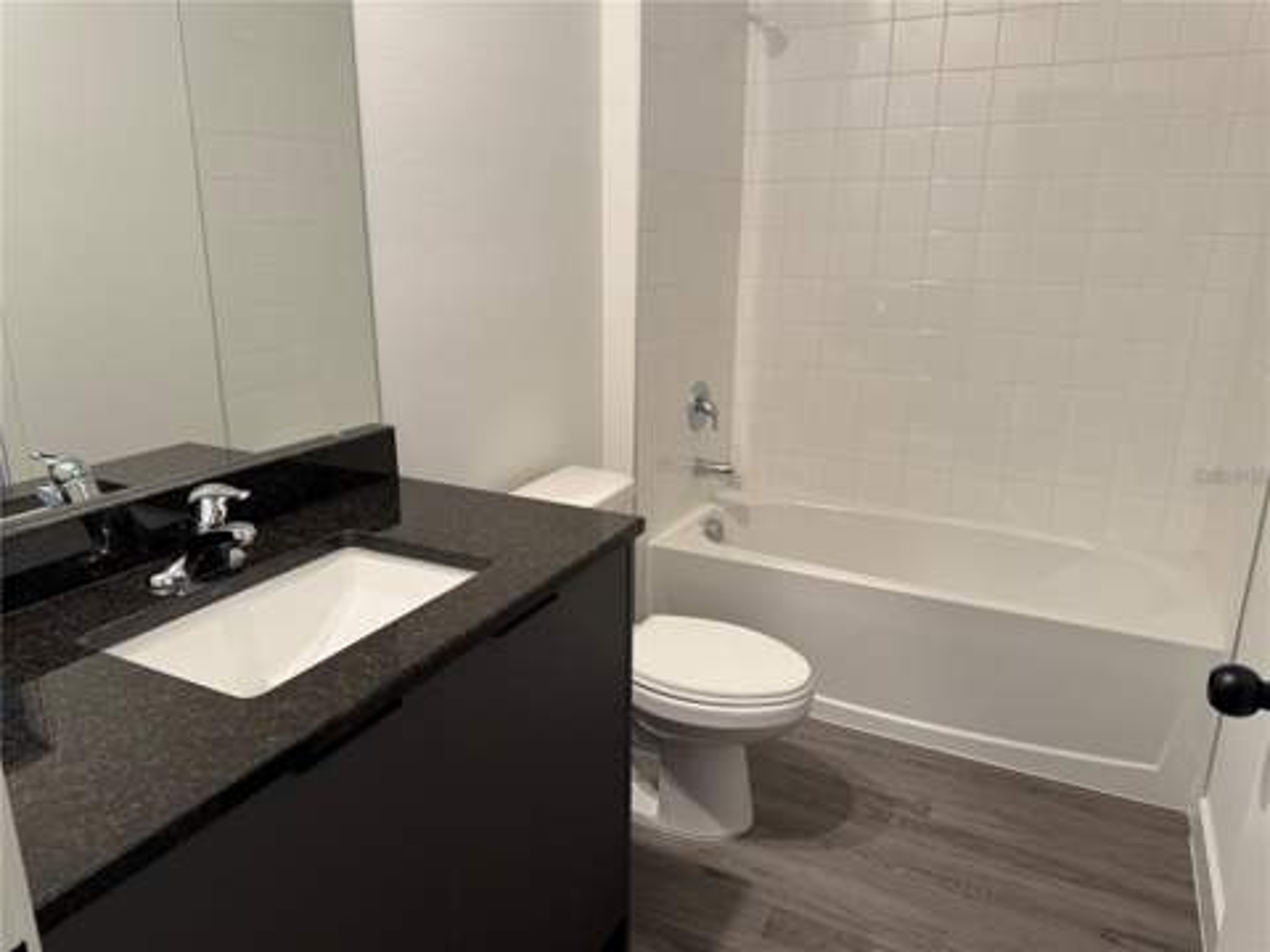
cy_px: 476
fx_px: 881
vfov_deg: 56.8
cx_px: 635
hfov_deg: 71.6
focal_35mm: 24
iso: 160
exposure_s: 1/60
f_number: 1.78
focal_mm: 6.76
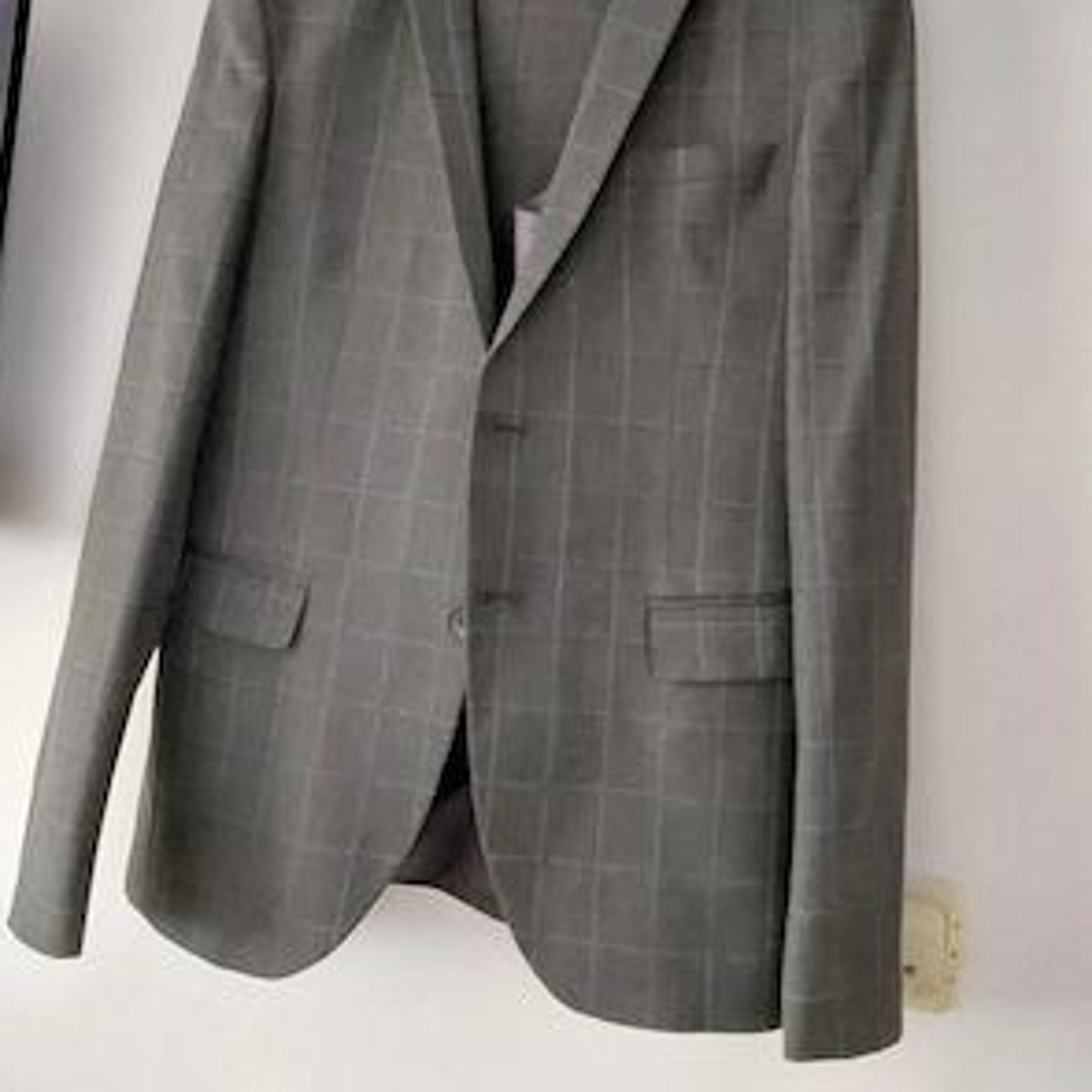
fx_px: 1071
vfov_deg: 53.5
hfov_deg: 54.0
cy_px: 411
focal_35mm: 30
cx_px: 540
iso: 800
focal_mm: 4.69
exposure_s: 1/24
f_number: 1.8
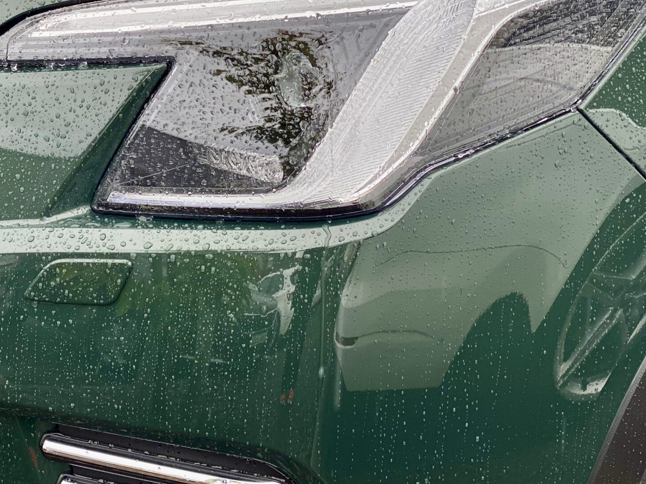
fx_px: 1717
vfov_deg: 16.0
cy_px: 127
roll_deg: +0.8
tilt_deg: -20.4
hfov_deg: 21.1
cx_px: 138
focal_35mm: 92
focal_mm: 6
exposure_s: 1/243
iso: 20
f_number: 2
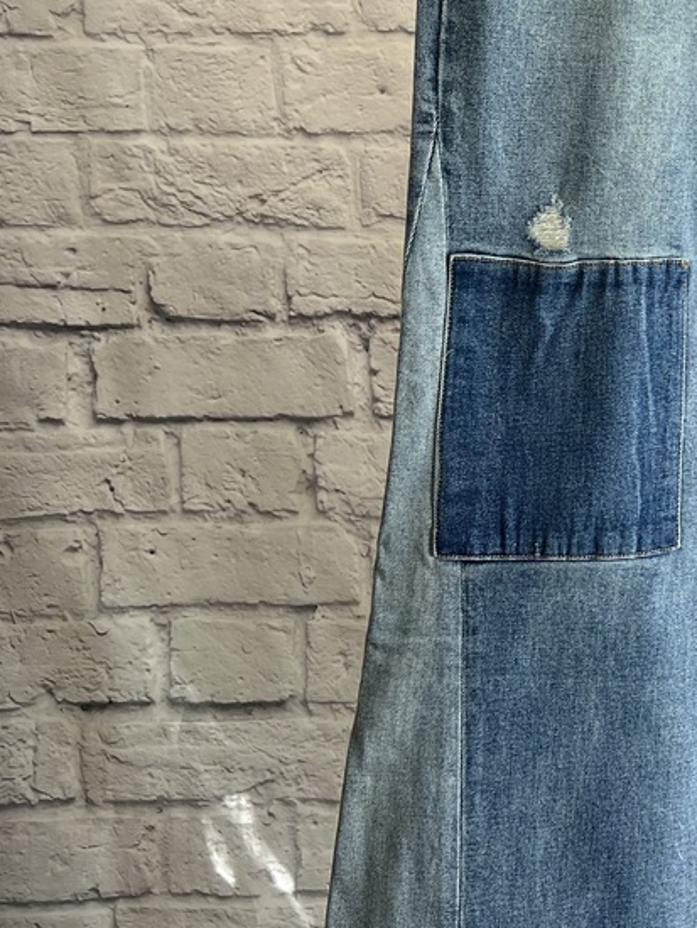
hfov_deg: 21.7
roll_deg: +0.6
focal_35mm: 63
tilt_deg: -6.1
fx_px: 1690
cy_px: 272
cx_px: 825
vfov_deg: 30.4
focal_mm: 5.7
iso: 40
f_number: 1.5
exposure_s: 1/165
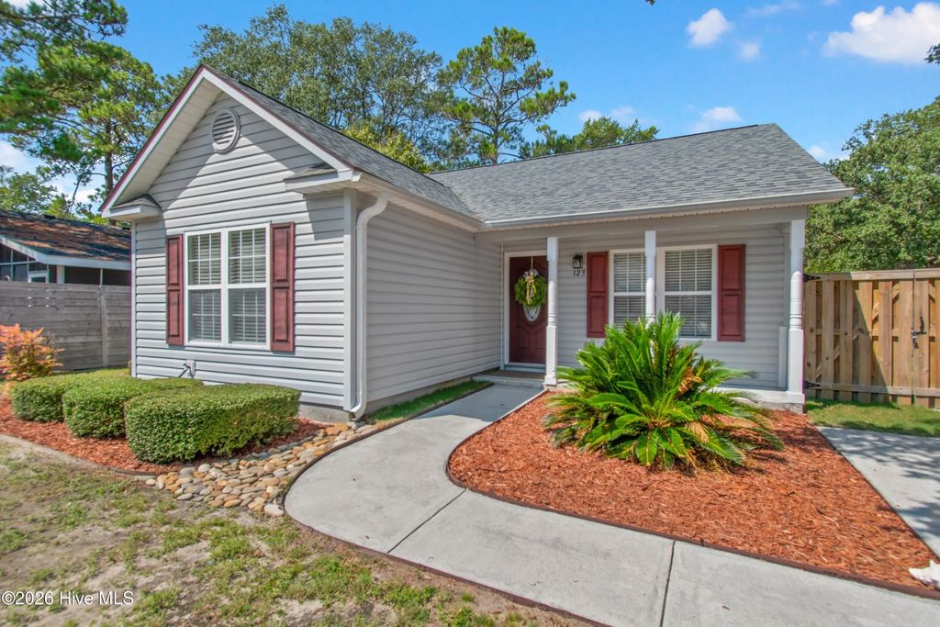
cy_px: 314
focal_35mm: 17
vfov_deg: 70.5
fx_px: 444
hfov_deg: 93.3
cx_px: 470
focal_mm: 11.5
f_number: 9
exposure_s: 1/320
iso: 100
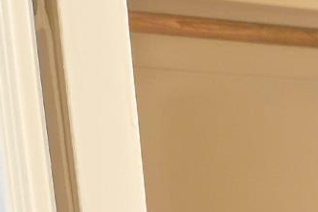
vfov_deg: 10.9
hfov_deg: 16.3
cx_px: 553
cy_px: 495
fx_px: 953
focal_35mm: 108
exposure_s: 1/120
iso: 500
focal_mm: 5.4
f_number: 1.8
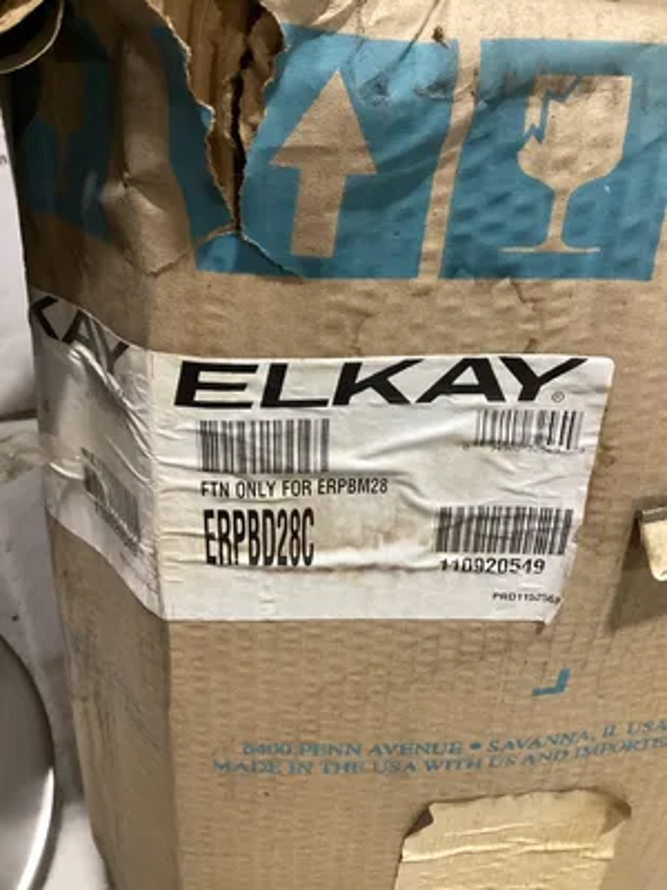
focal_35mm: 31
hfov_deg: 45.4
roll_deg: +4.7
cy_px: 445
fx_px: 796
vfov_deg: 58.4
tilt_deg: -31.3
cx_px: 334
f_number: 2.4
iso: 400
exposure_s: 1/50
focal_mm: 3.3
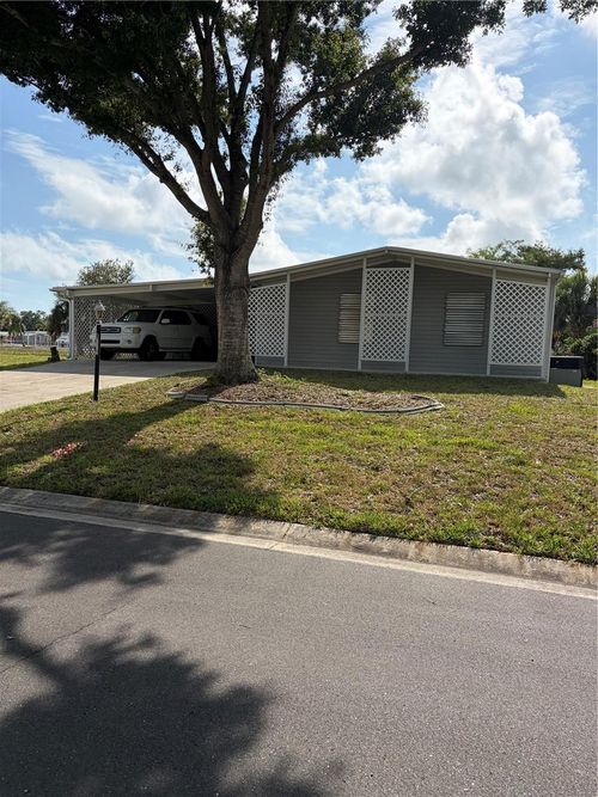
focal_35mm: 26
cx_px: 299
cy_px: 398
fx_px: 599
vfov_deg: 67.3
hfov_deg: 53.0
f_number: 1.6
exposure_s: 1/7813
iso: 64
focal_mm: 5.96
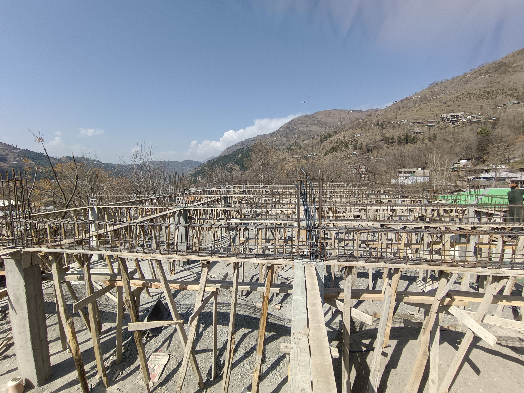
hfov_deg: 94.5
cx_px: 262
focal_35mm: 16
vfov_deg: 78.1
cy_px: 196
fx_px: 242
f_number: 2.2
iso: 100
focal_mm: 1.65
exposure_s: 1/1163
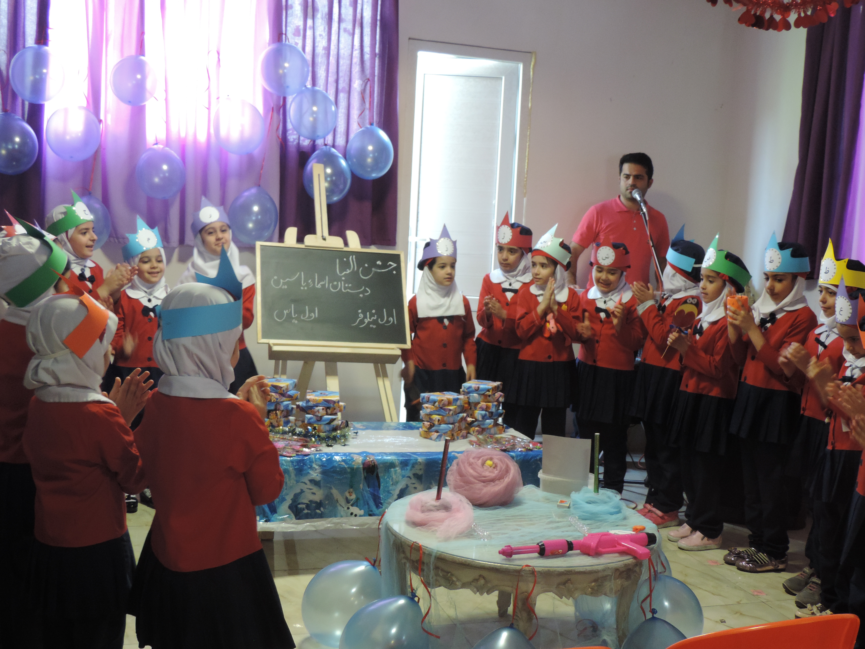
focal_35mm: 43
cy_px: 324
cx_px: 432
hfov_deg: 43.9
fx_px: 1075
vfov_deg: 33.6
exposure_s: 1/20
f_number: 3.4
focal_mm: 7.6
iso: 400
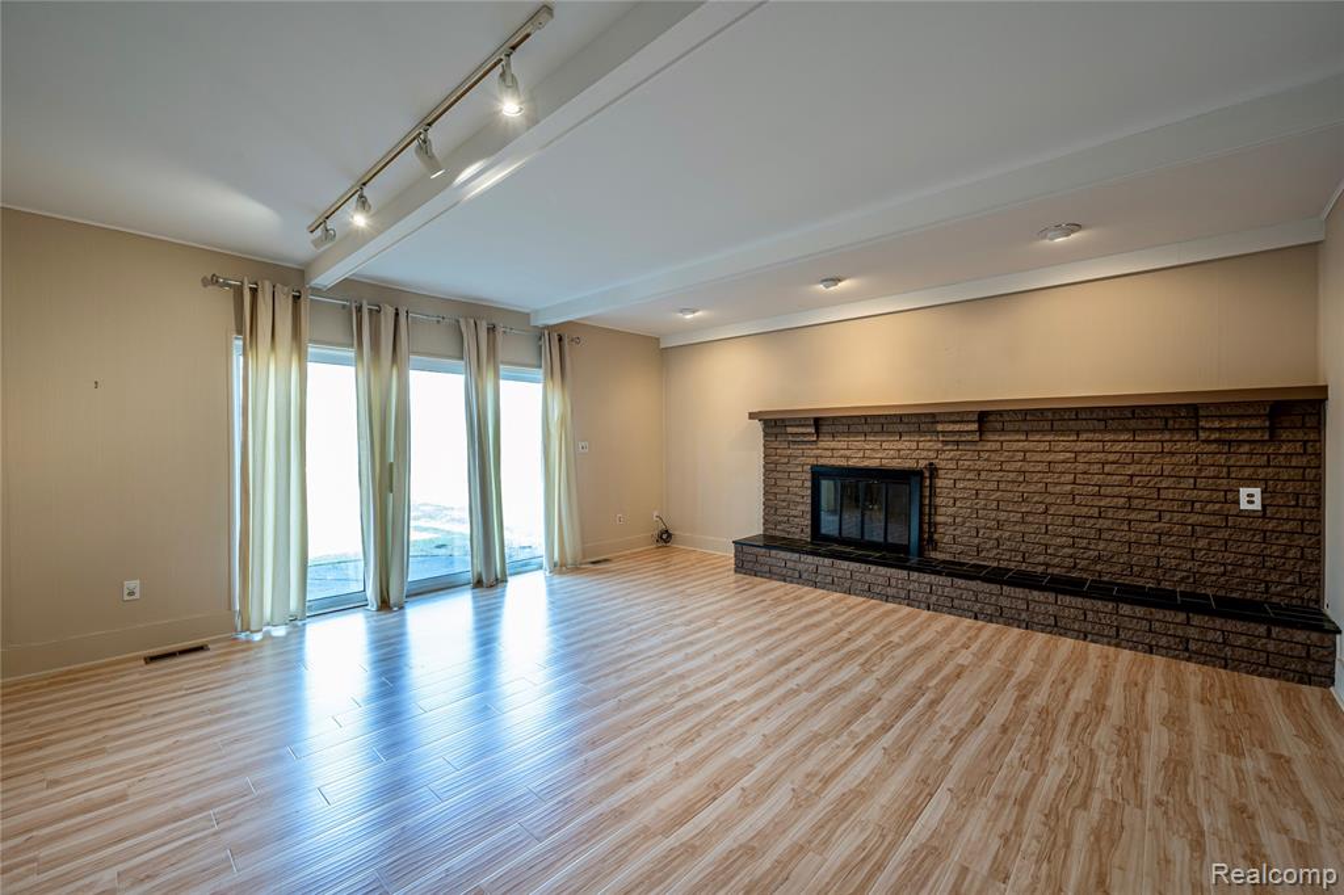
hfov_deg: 104.3
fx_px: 522
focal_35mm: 14
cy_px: 448
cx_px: 672
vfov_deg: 81.2
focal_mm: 14
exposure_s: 1/4
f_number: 8
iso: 200
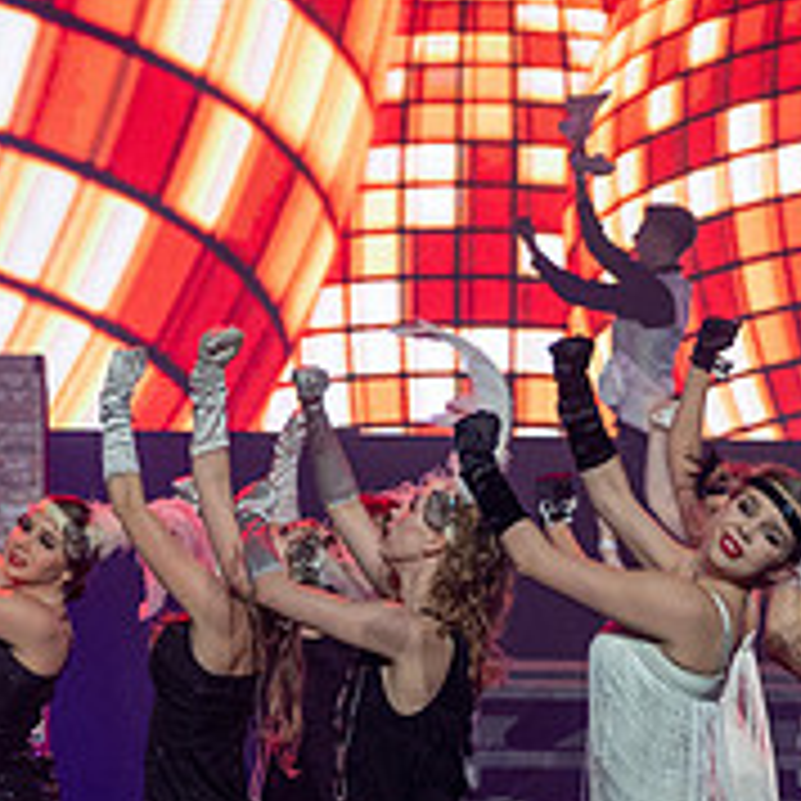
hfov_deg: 10.0
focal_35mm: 174
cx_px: 712
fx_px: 4555
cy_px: 861
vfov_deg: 9.9
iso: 2200
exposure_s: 1/200
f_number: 2.8
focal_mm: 52
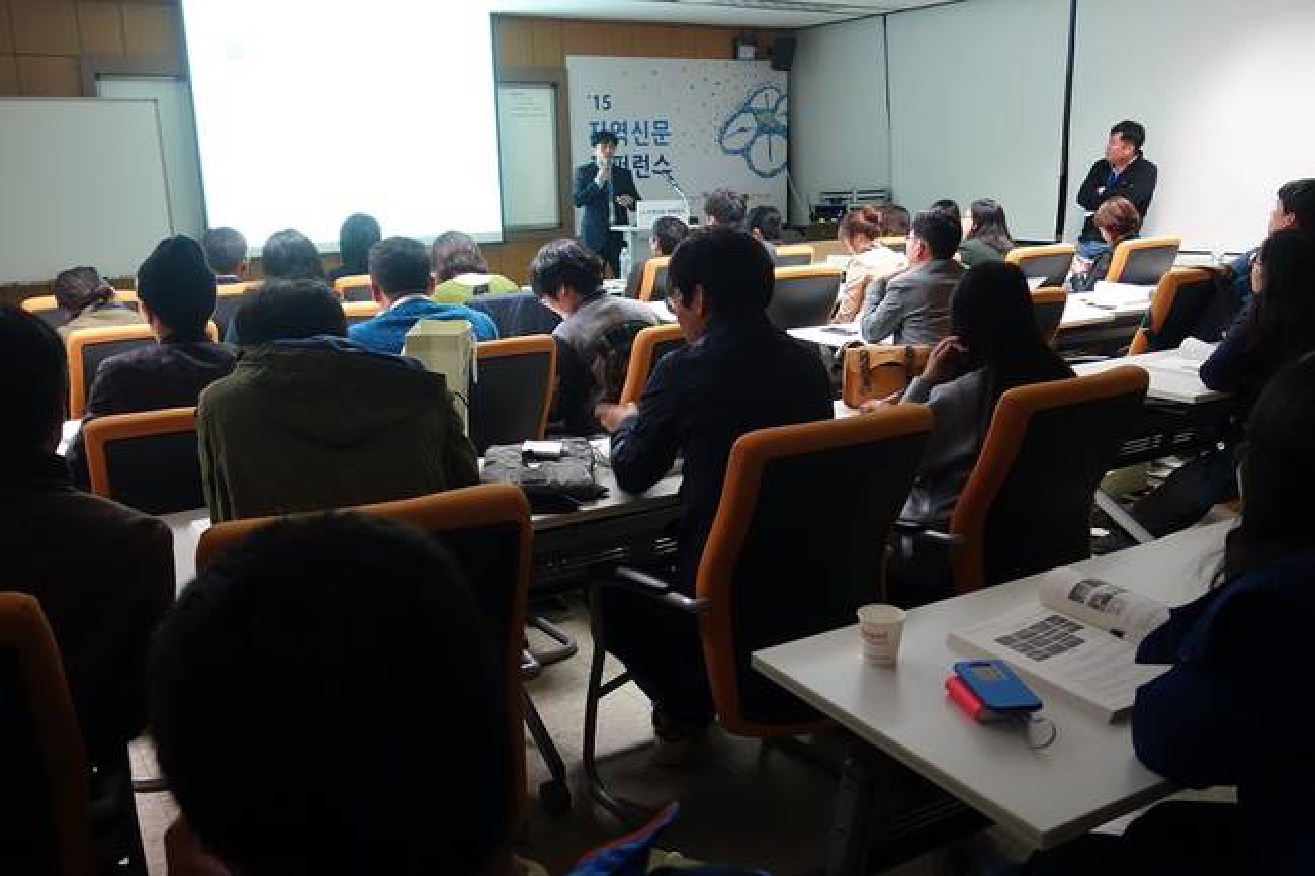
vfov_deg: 41.1
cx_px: 658
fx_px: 1169
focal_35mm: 32
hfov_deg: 58.7
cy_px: 438
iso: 800
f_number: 2.2
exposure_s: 1/25
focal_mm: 11.75
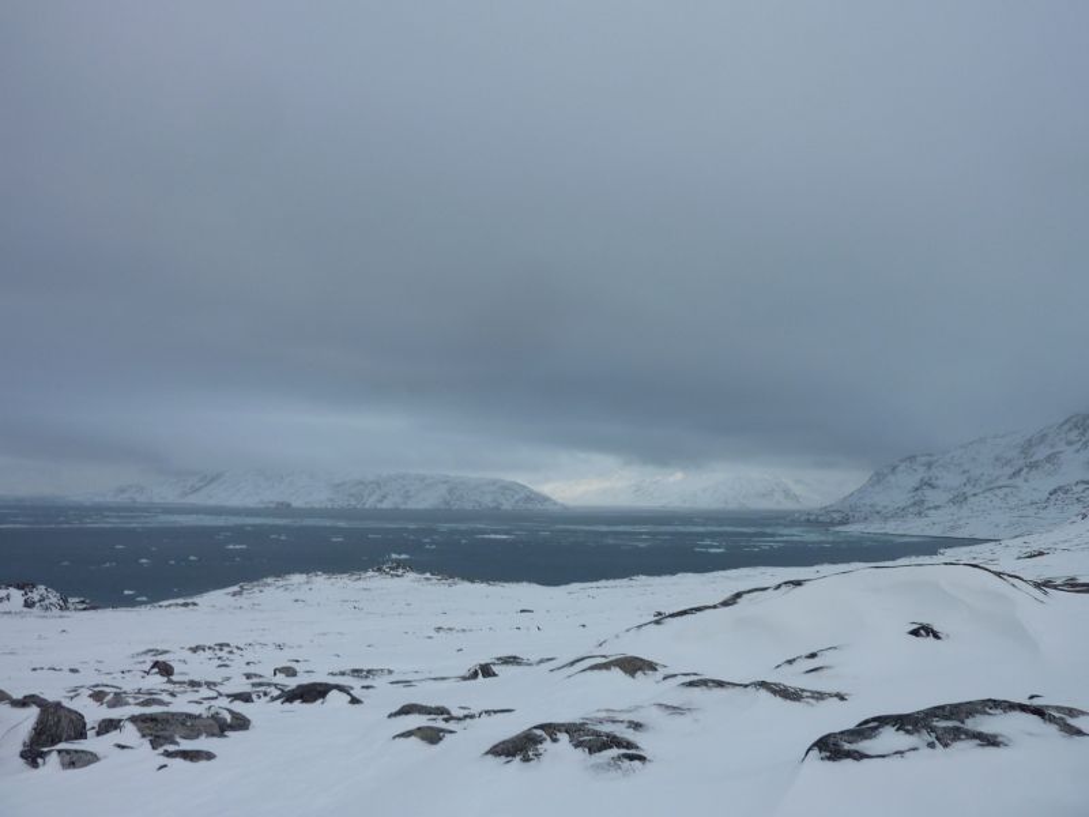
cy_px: 408
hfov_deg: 69.4
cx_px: 544
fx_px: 786
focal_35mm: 25
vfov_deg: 54.9
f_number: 4
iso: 80
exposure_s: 1/200
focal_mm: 4.1
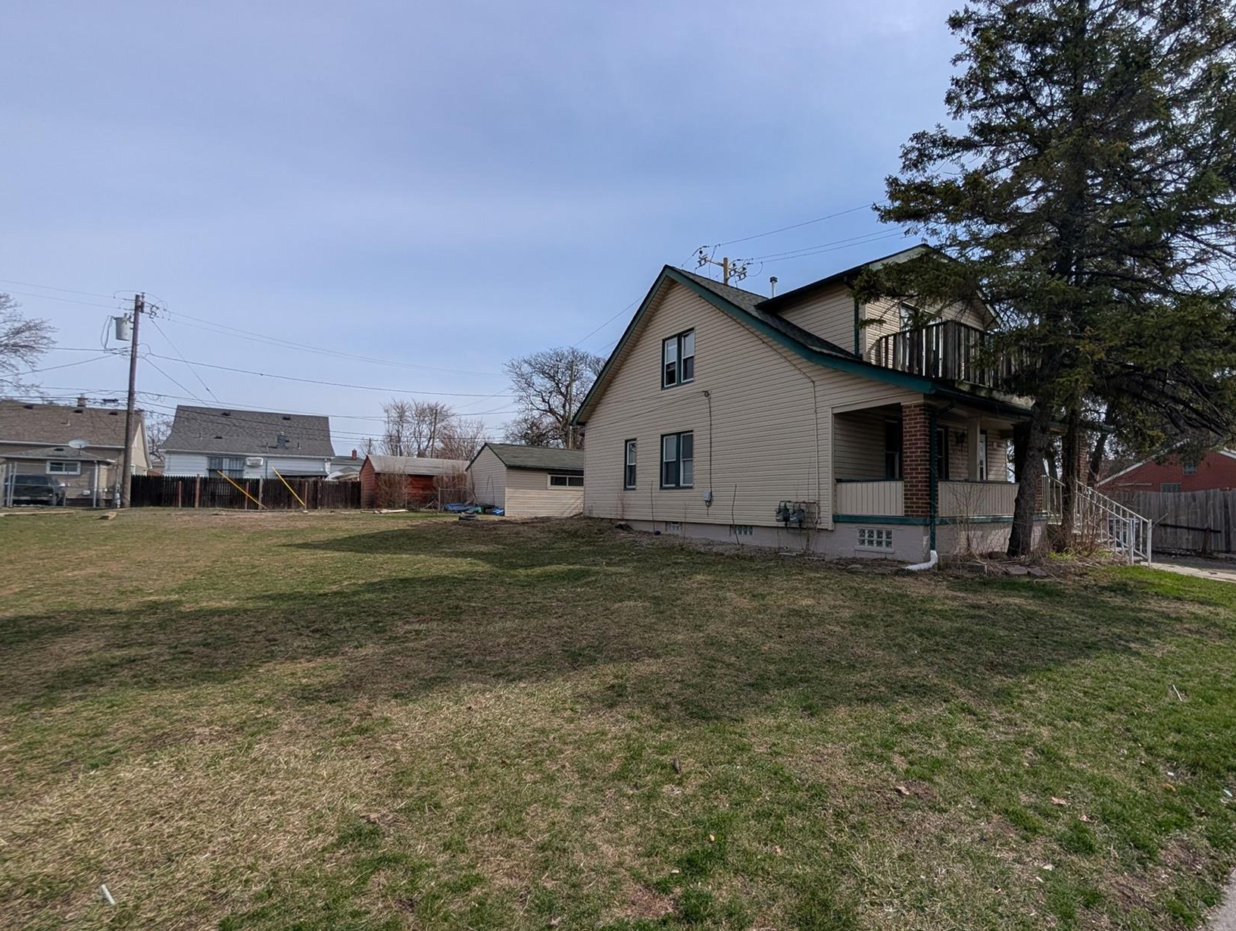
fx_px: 536
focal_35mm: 15
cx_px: 732
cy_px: 473
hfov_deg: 97.0
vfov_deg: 81.9
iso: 58
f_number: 1.7
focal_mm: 2.02
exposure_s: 1/7299
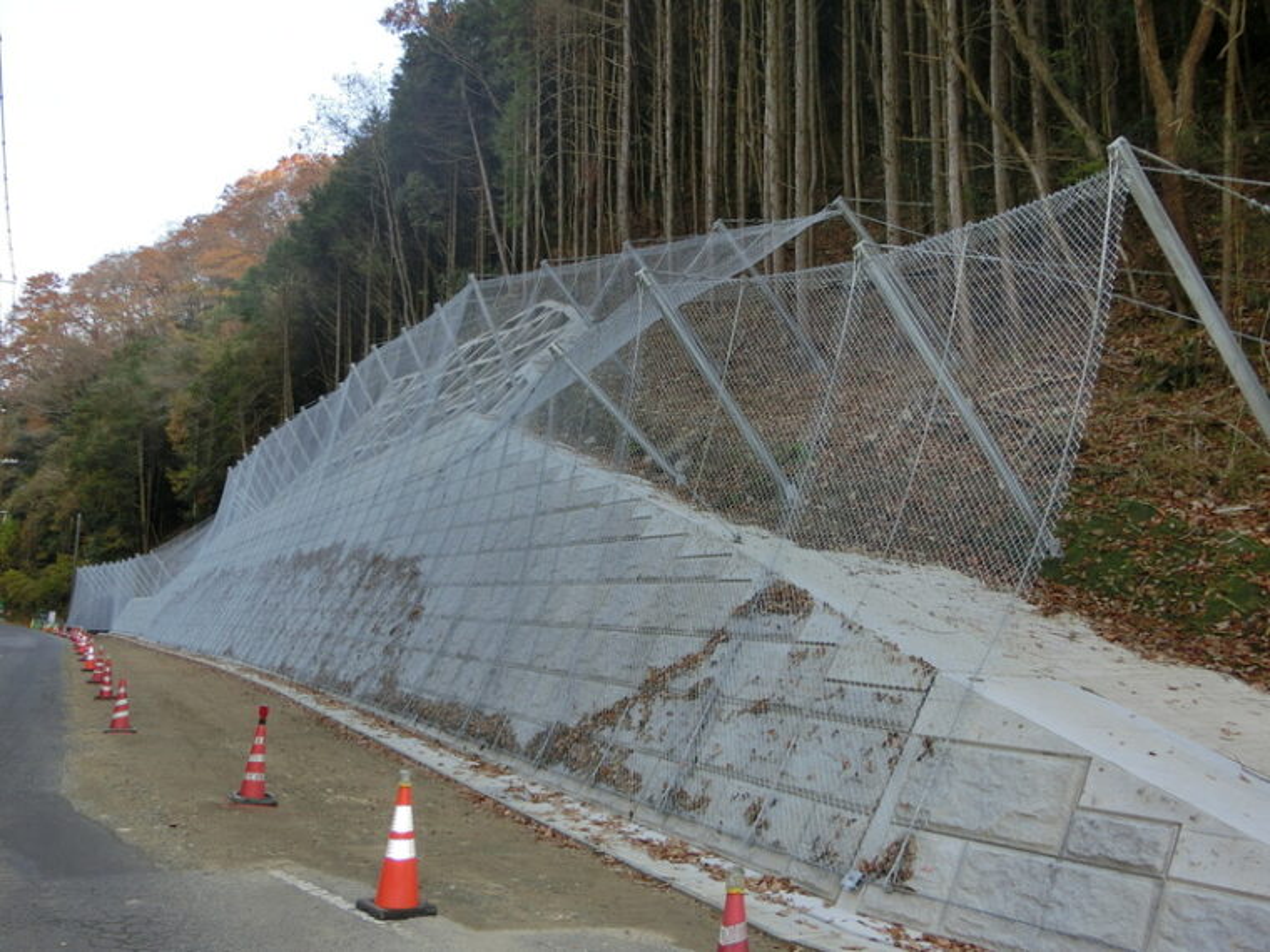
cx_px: 635
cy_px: 476
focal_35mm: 34
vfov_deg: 41.8
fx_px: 1247
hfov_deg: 54.0
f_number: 3.9
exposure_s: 1/125
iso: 80
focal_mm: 6
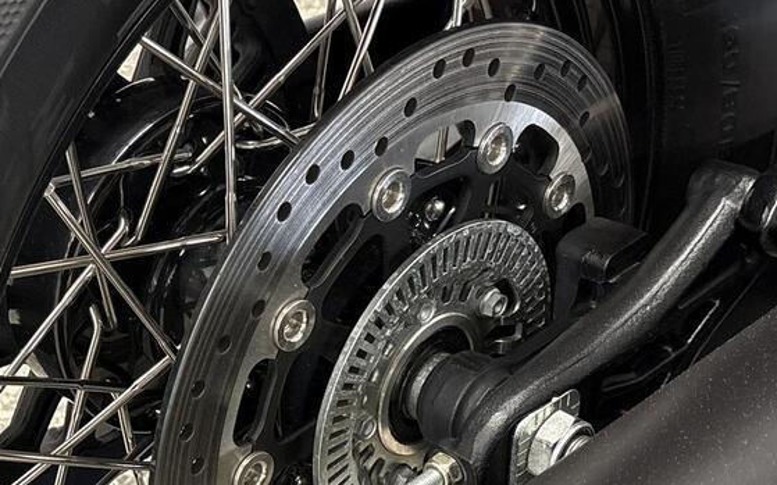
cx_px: 122
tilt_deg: -41.7
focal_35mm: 71
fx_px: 1503
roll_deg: -5.9
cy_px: 325
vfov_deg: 18.3
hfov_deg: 28.2
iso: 320
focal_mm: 5.96
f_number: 1.6
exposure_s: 1/50
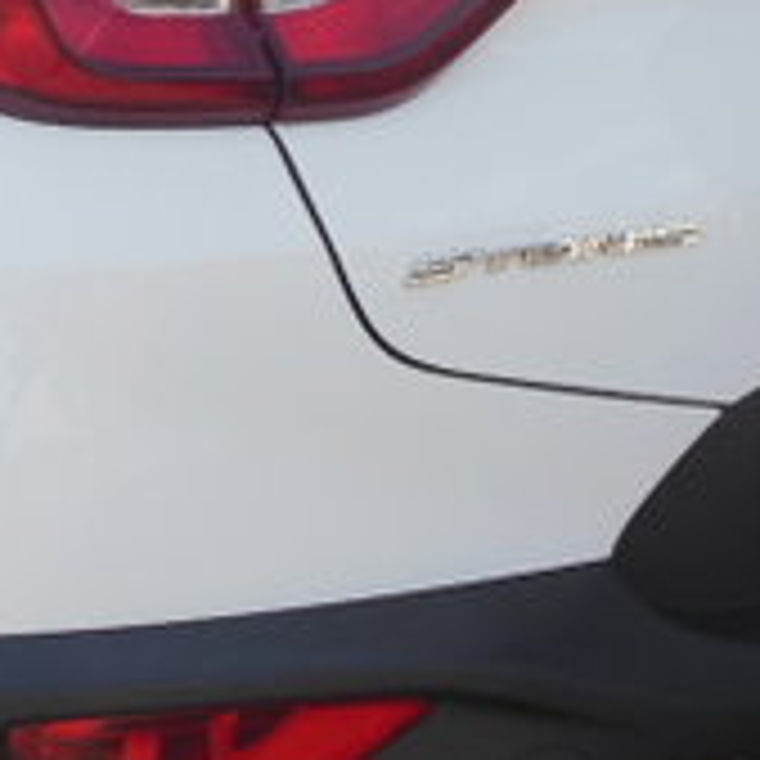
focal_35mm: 115
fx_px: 2857
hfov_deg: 15.0
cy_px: 198
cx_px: 112
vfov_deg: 15.1
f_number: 3.3
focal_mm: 5.2
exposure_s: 1/500
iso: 125
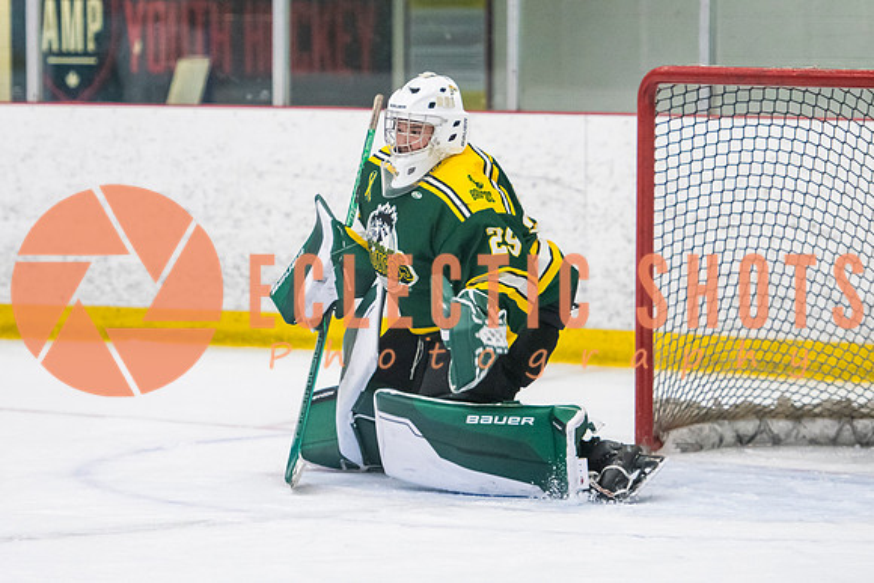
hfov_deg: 7.9
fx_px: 6361
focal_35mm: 262
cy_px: 200
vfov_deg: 5.2
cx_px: 370
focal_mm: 145
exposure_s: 1/640
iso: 2500
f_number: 3.2
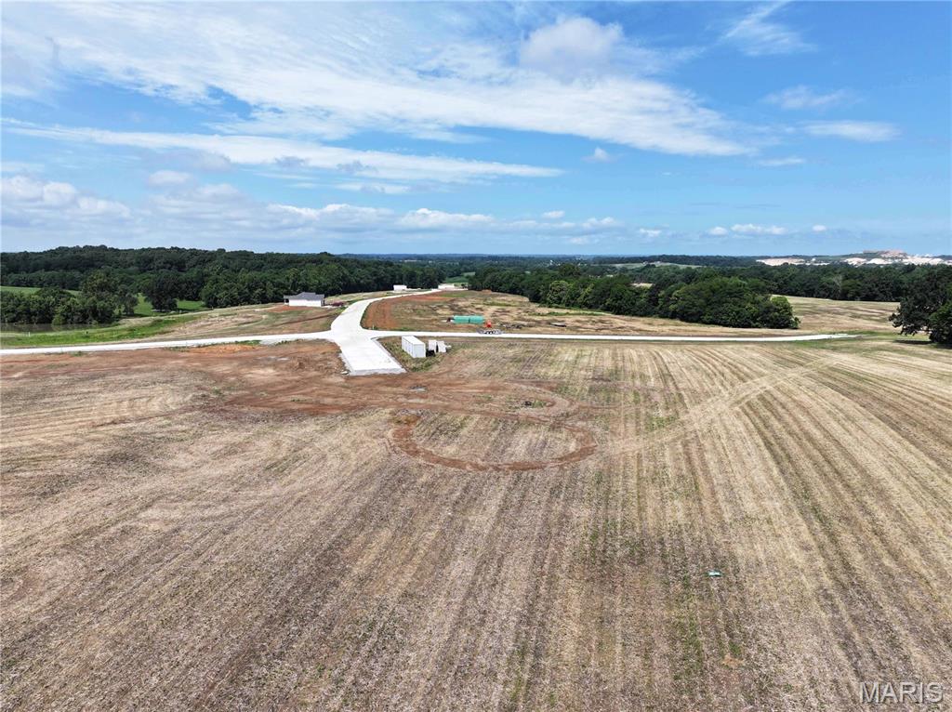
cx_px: 476
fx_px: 659
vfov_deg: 56.7
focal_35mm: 24
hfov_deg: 71.6
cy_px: 356
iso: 100
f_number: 2.8
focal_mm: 12.29
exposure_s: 1/2500
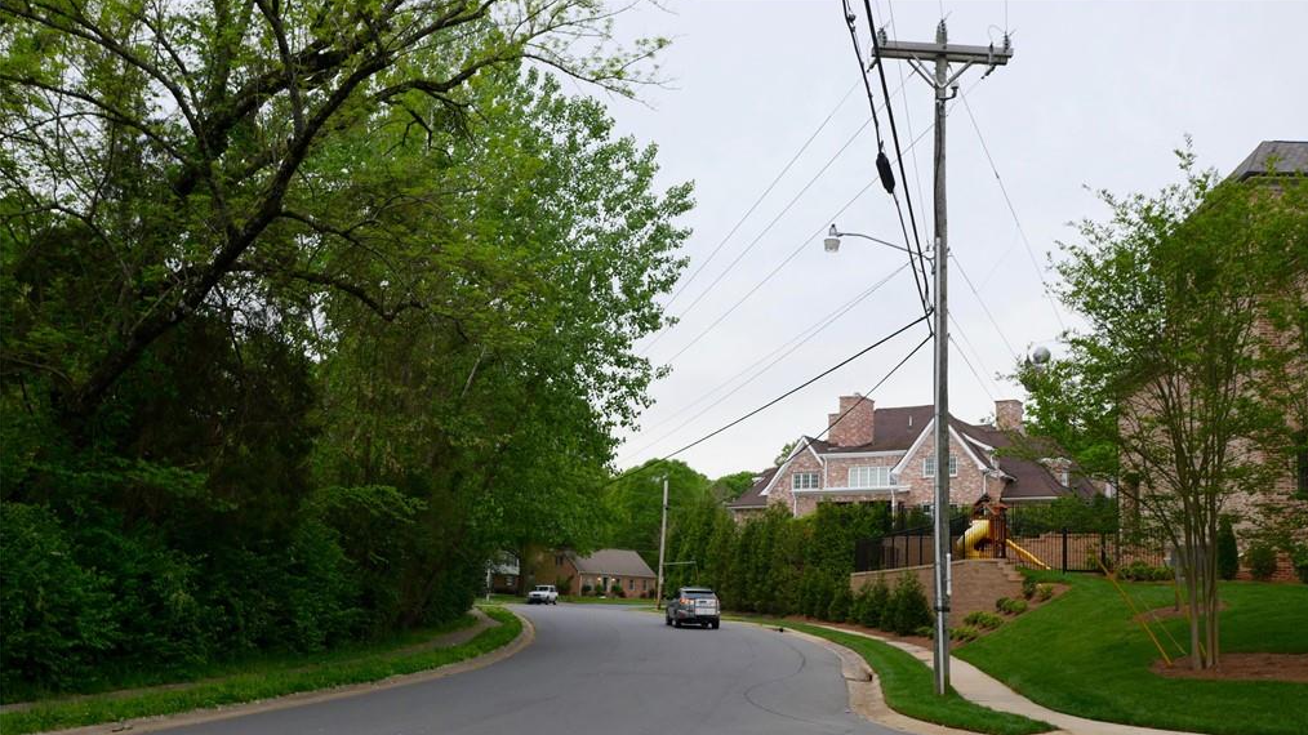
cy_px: 487
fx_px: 1144
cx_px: 659
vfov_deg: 35.3
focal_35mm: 33
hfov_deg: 59.5
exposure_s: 1/200
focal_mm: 15
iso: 200
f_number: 2.5
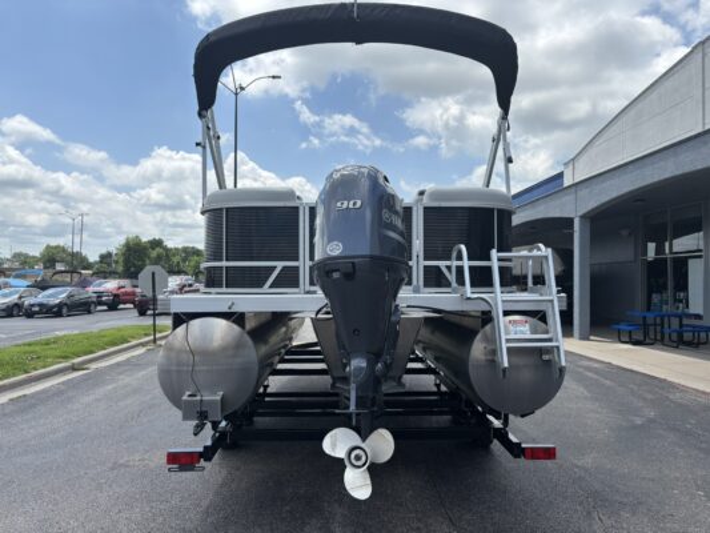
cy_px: 266
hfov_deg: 67.3
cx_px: 355
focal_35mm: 26
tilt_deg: +2.8
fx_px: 533
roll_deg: +0.2
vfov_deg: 53.1
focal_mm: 5.96
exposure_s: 1/4082
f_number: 1.6
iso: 50
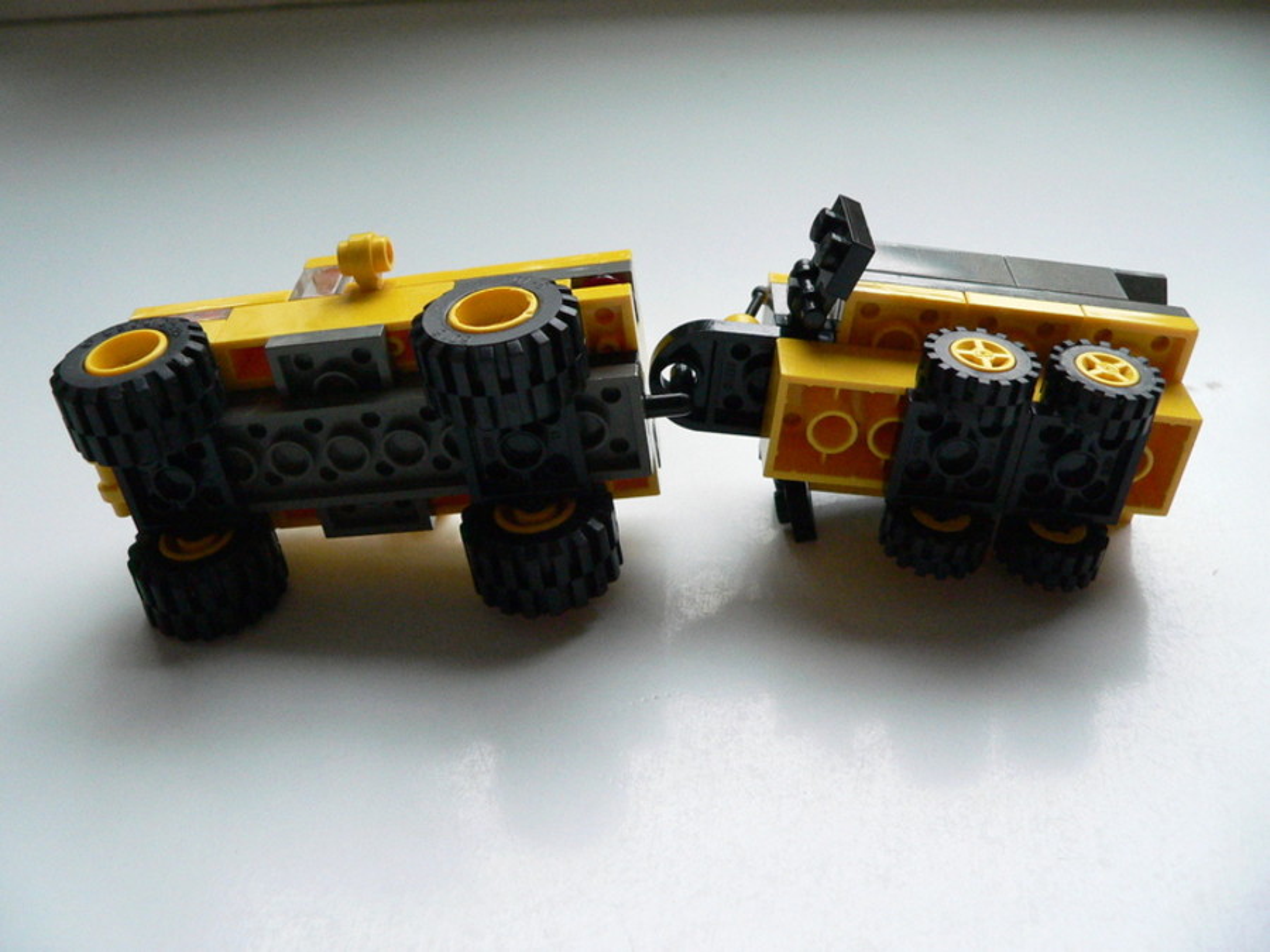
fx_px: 1321
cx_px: 635
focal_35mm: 36
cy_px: 476
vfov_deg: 39.7
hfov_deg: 51.4
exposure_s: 1/40
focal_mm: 6
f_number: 2.8
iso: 400
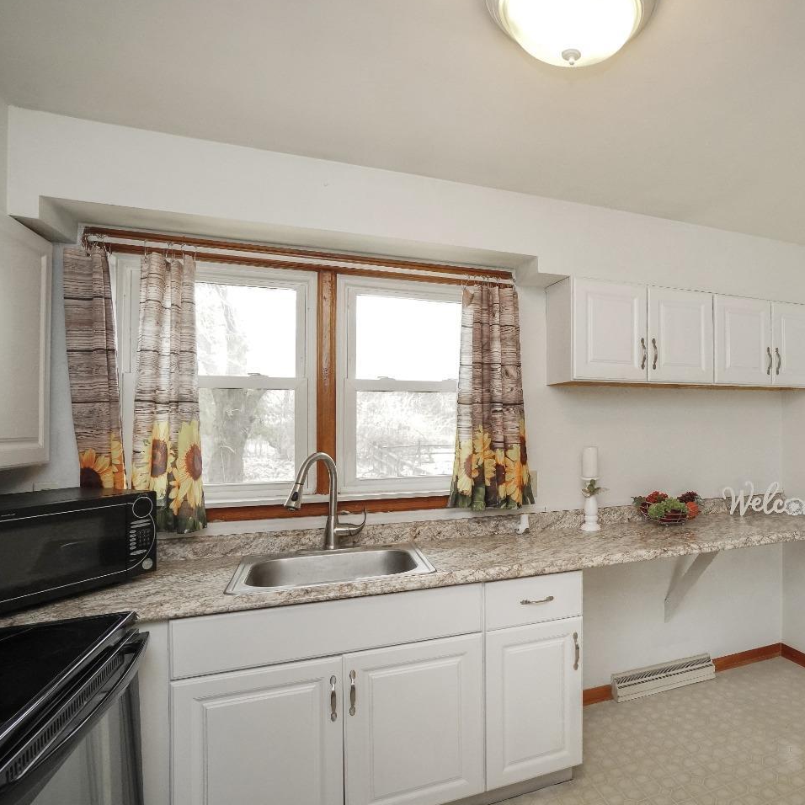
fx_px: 526
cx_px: 615
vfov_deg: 74.8
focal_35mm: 20
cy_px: 411
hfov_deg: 69.3
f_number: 6.3
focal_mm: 10
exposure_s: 1/60
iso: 3200
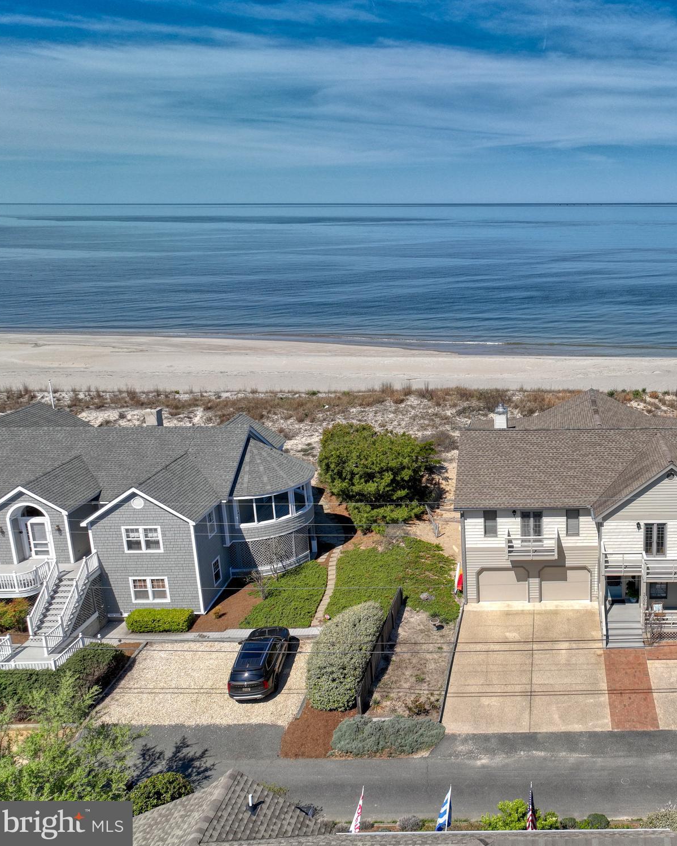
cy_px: 414
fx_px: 802
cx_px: 570
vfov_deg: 55.7
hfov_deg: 43.0
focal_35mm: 32
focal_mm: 12.29
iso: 100
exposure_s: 1/120
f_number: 2.8
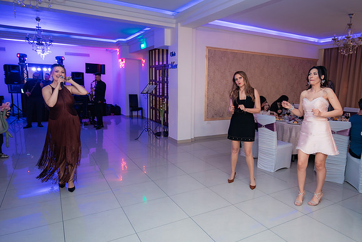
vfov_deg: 51.7
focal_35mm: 25
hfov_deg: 71.6
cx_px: 207
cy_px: 122
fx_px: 249
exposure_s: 1/200
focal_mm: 21
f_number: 2.8
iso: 1600
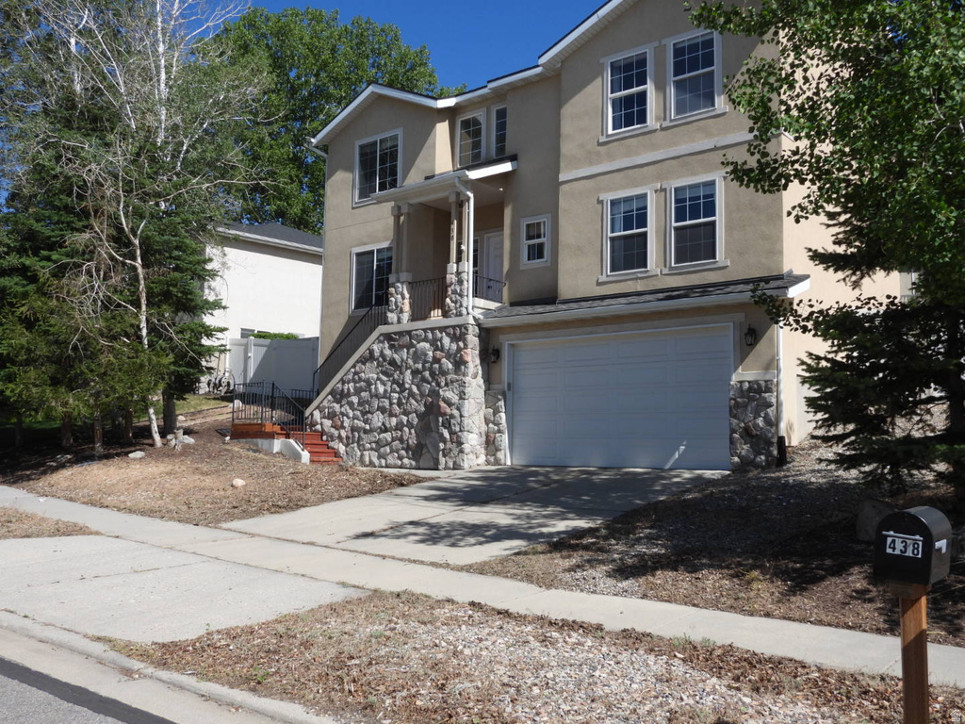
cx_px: 482
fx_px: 920
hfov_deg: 55.4
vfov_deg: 42.9
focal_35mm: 33
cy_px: 362
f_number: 3.5
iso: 100
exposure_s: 1/1600
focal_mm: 5.9
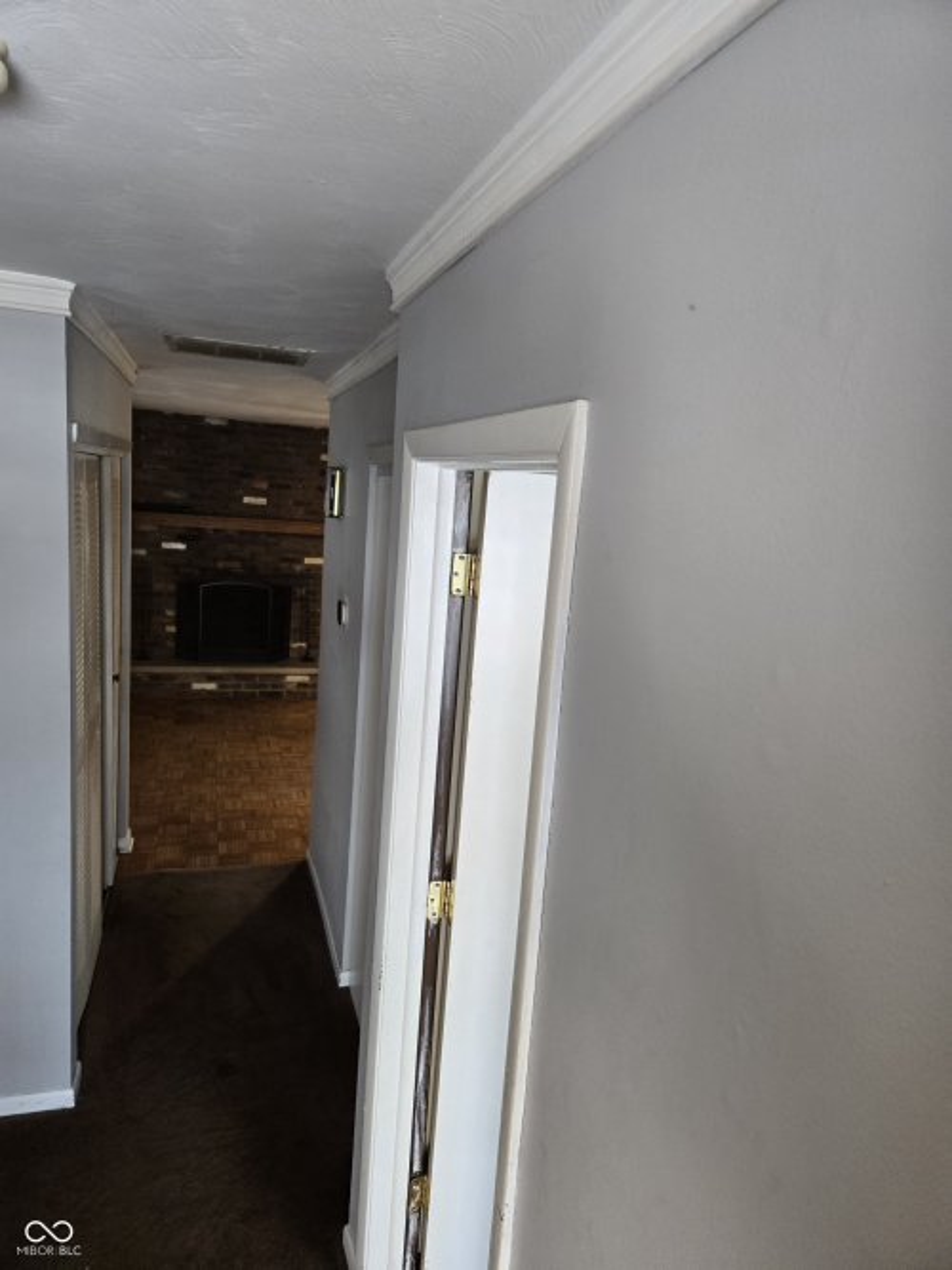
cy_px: 635
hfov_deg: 58.9
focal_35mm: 23
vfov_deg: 73.9
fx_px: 844
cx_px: 476
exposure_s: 1/120
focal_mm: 5.4
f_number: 1.8
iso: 320
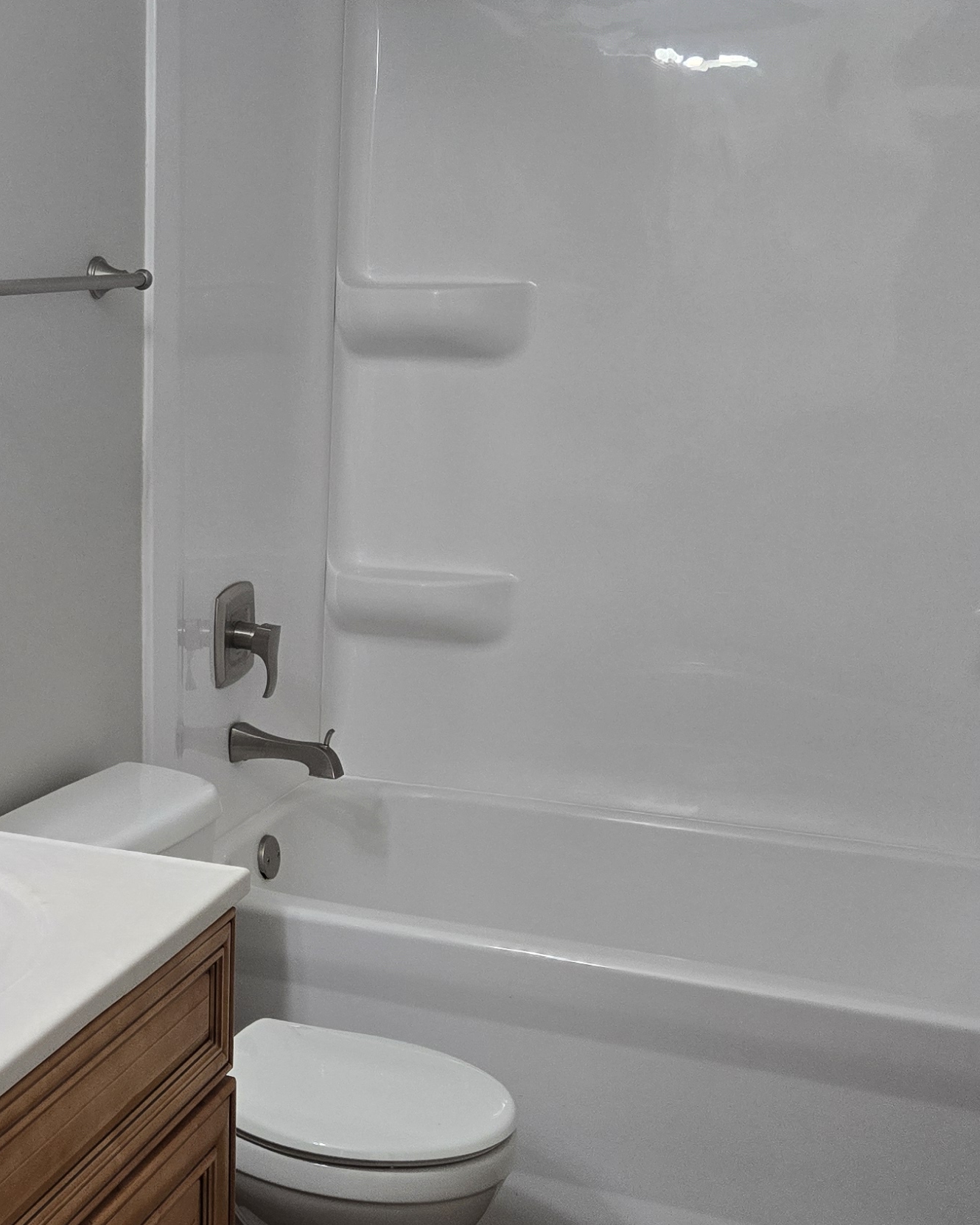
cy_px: 699
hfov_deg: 26.6
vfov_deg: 34.7
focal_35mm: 54
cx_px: 5
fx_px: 1958
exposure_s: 1/120
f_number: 1.8
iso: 160
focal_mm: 5.4
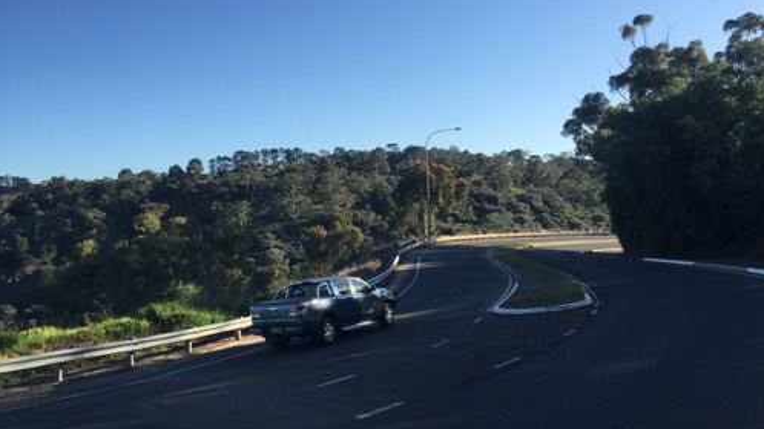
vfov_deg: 35.6
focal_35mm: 33
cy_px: 218
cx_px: 394
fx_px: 668
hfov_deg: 59.5
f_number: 2.2
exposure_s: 1/1041
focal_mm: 4.15
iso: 32
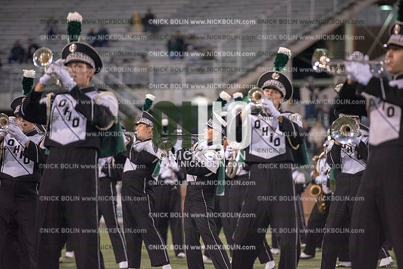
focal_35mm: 200
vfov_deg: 6.9
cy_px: 134
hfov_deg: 10.3
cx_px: 202
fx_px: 2239
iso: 5000
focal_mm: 200
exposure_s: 1/1250
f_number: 3.2
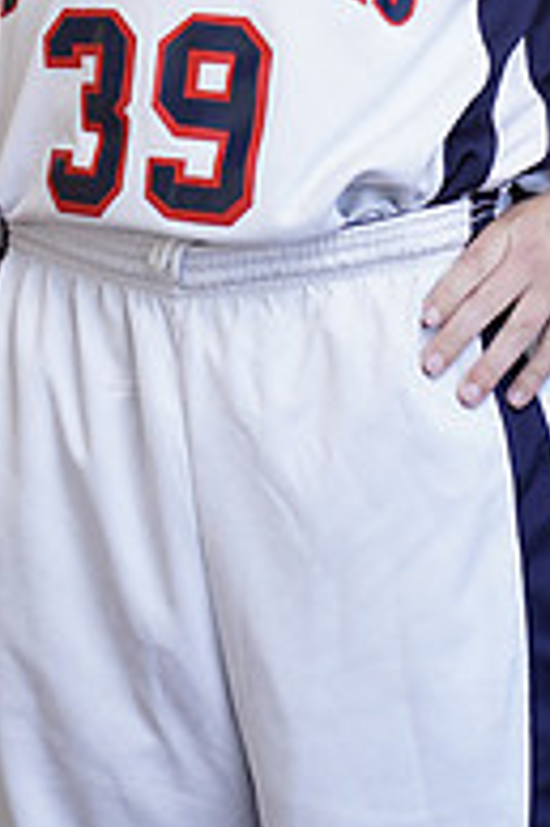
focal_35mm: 254
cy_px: -375
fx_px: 5831
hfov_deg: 5.4
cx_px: 269
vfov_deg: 8.0
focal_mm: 85
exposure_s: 1/60
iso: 200
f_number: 5.6
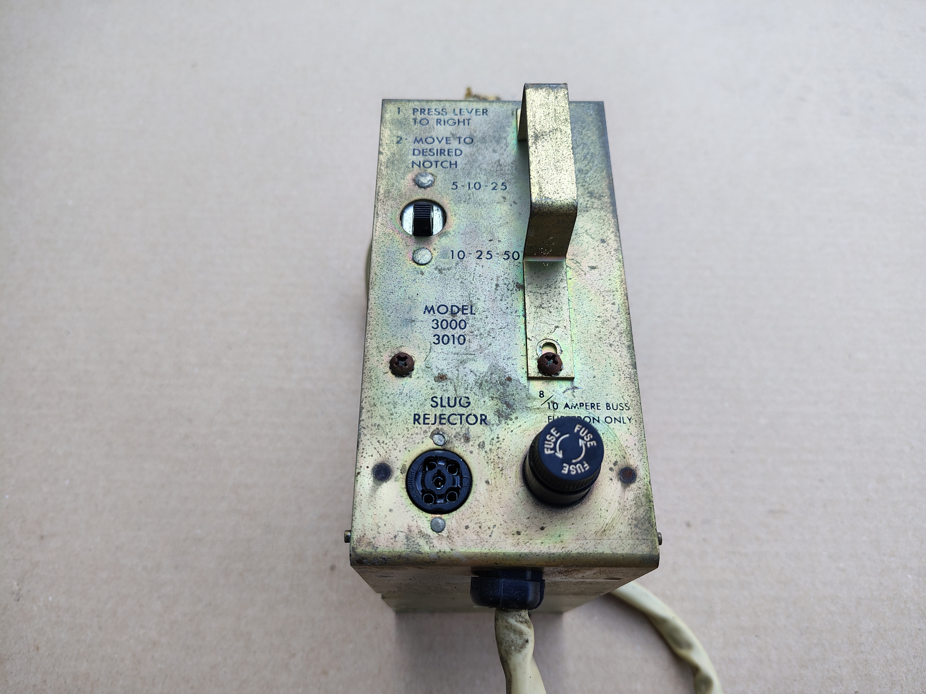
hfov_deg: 71.6
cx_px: 463
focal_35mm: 24
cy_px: 347
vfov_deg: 56.8
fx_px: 642
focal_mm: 5.56
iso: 100
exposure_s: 1/350
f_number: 1.8
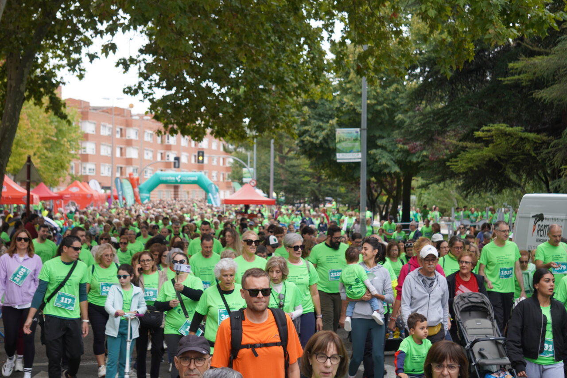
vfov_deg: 16.5
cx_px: 284
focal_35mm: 82
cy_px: 189
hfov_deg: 24.6
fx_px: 1299
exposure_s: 1/160
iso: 125
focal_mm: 55
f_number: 4.5
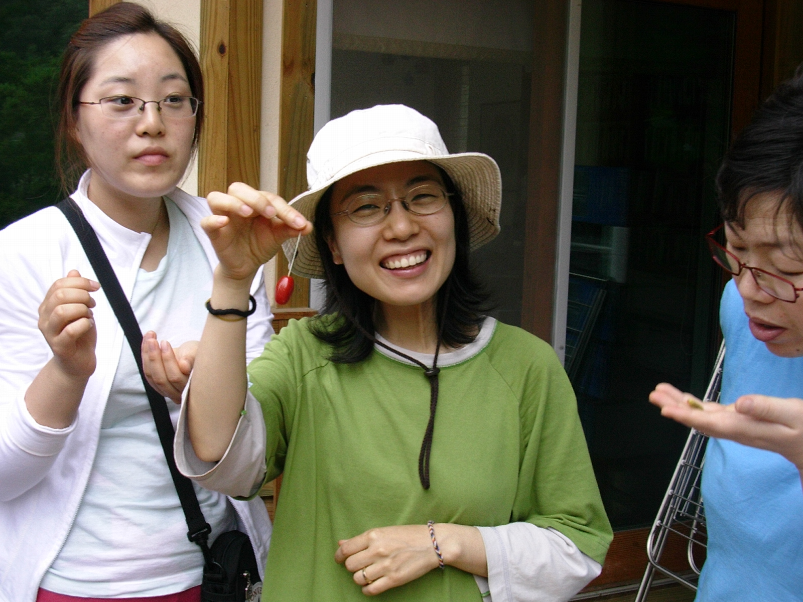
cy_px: 301
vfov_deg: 32.2
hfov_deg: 42.1
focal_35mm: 45
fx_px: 1044
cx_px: 402
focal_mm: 6.7
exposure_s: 1/176
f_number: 2.9
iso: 70
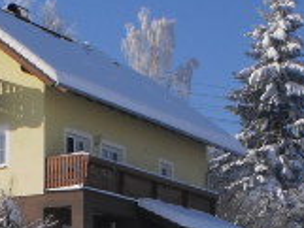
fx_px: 1257
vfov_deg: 10.0
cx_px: 87
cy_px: 356
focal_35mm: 143
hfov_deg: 13.8
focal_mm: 6.3
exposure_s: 1/1600
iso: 100
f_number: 4.6
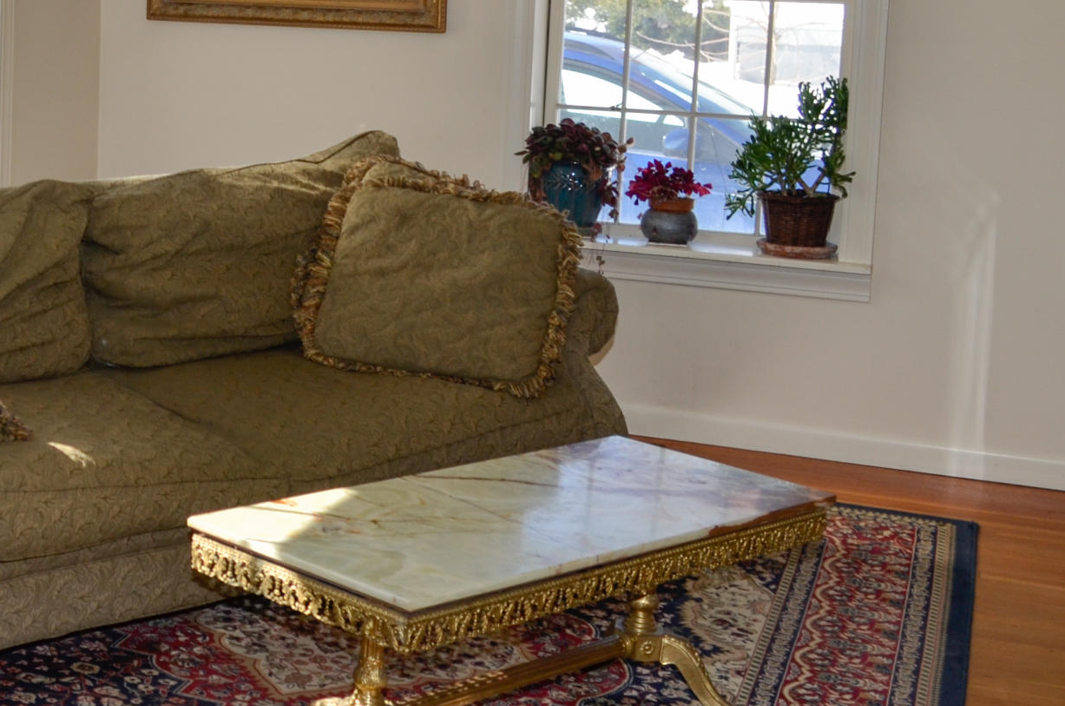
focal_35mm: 66
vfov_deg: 20.4
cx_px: -95
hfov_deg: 28.0
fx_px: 1949
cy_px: 169
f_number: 5.6
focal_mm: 18
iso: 160
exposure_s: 1/125
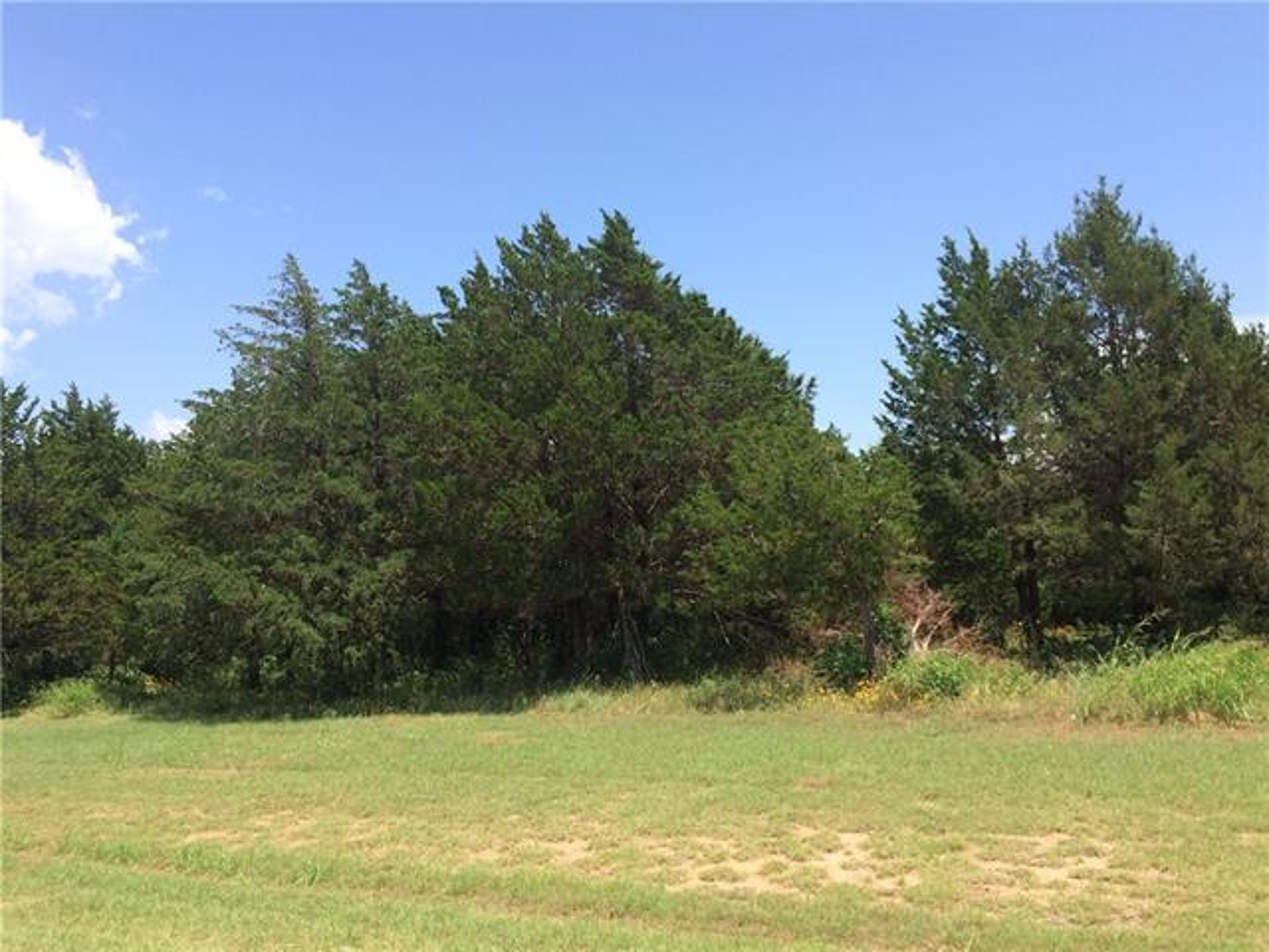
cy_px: 476
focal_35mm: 29
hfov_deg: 61.7
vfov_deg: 48.2
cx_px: 634
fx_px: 1063
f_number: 2.2
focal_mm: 4.15
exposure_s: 1/1208
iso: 32
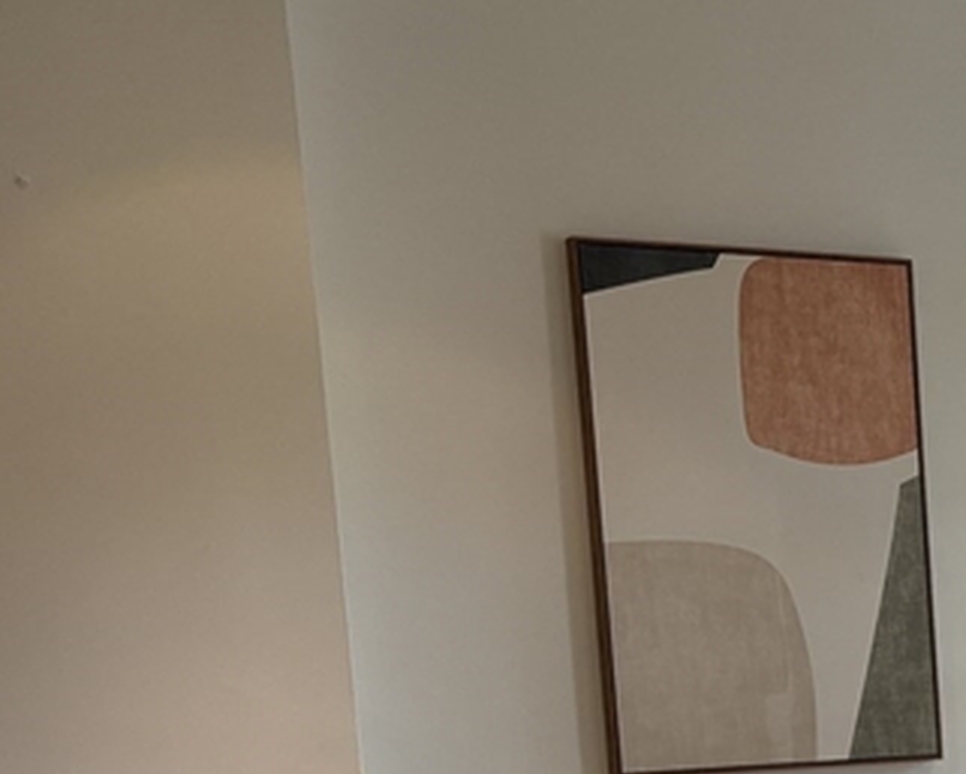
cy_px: 958
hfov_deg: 20.1
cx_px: 1469
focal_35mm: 81
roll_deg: +0.9
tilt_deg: -8.6
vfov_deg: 17.9
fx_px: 2316
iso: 100
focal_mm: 5.96
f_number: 1.6
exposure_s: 1/60
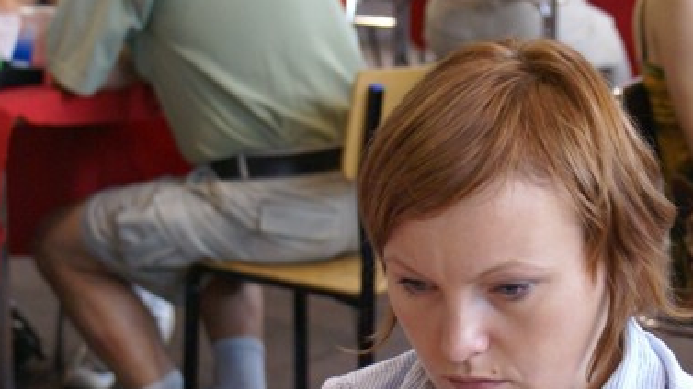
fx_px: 2683
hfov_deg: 14.7
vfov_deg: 8.3
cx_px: 502
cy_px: 334
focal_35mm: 146
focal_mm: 50
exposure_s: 1/40
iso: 800
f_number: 5.6
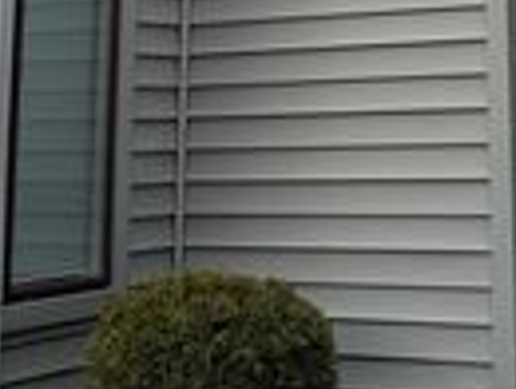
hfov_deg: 19.3
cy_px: -272
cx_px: 452
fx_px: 1493
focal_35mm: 100
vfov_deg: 13.6
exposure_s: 1/1287
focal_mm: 5.96
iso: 50
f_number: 1.6
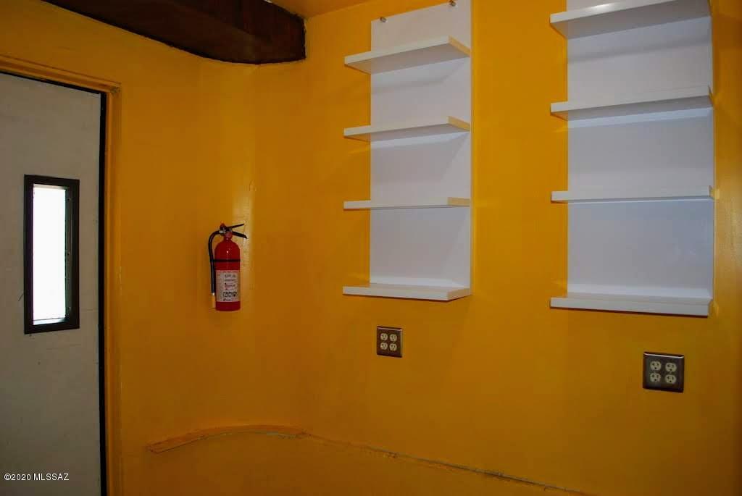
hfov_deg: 67.3
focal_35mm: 27
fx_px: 557
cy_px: 248
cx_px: 371
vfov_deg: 48.0
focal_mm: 18
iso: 200
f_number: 3.5
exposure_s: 1/60
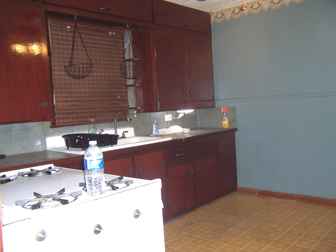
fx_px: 320
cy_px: 126
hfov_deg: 55.4
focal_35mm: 33
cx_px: 168
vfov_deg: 42.9
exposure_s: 1/60
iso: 80
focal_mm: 5.5
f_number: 2.8
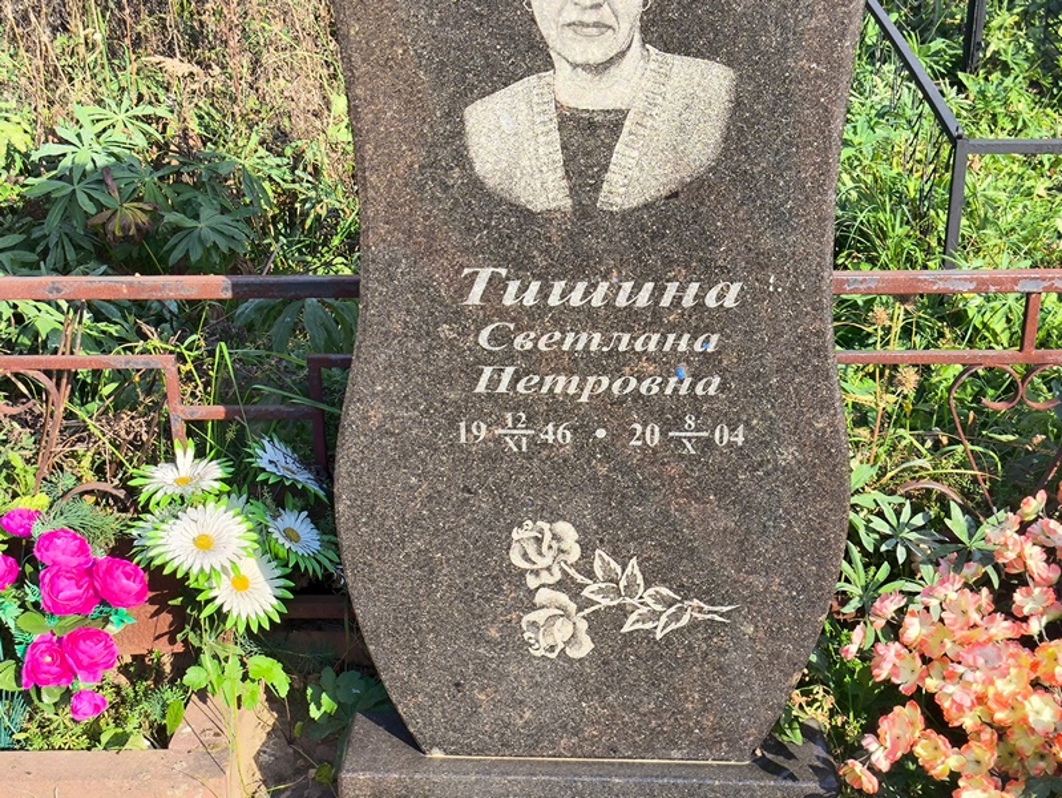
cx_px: 531
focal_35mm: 50
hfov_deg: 38.2
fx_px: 1535
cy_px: 399
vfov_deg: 29.1
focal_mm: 4.71
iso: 50
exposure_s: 1/854
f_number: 1.7
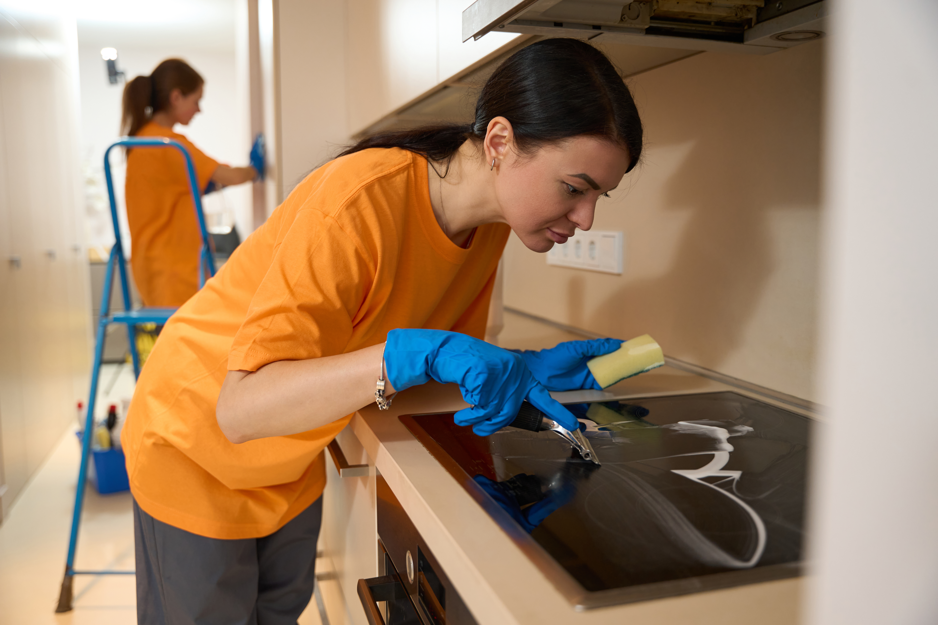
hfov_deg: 57.5
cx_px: 469
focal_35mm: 33
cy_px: 312
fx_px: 855
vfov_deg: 40.2
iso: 640
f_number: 2.8
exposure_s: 1/250
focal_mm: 32.8
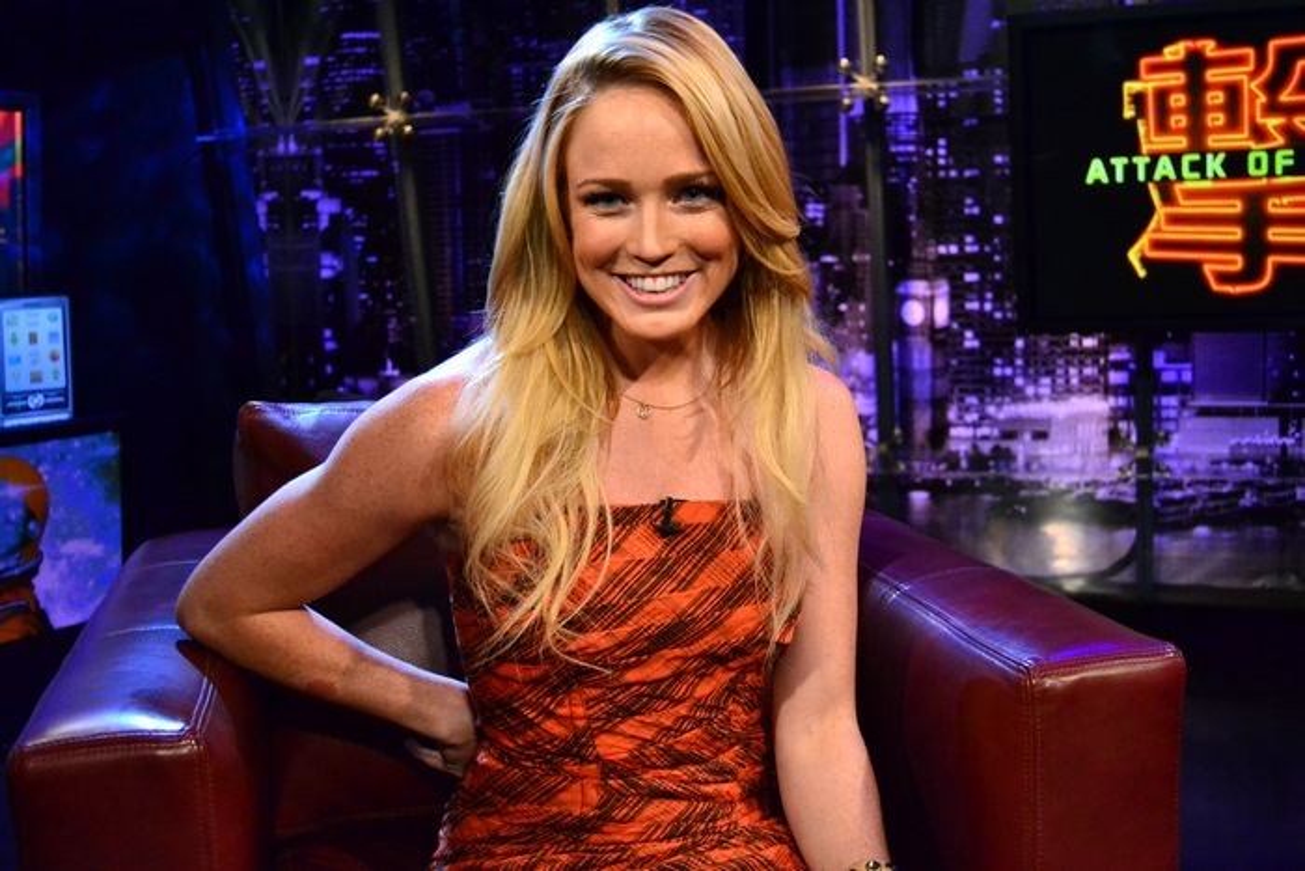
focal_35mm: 44
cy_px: 436
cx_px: 652
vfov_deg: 30.9
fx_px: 1577
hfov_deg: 45.0
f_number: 4.5
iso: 3200
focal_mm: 29
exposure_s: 1/200
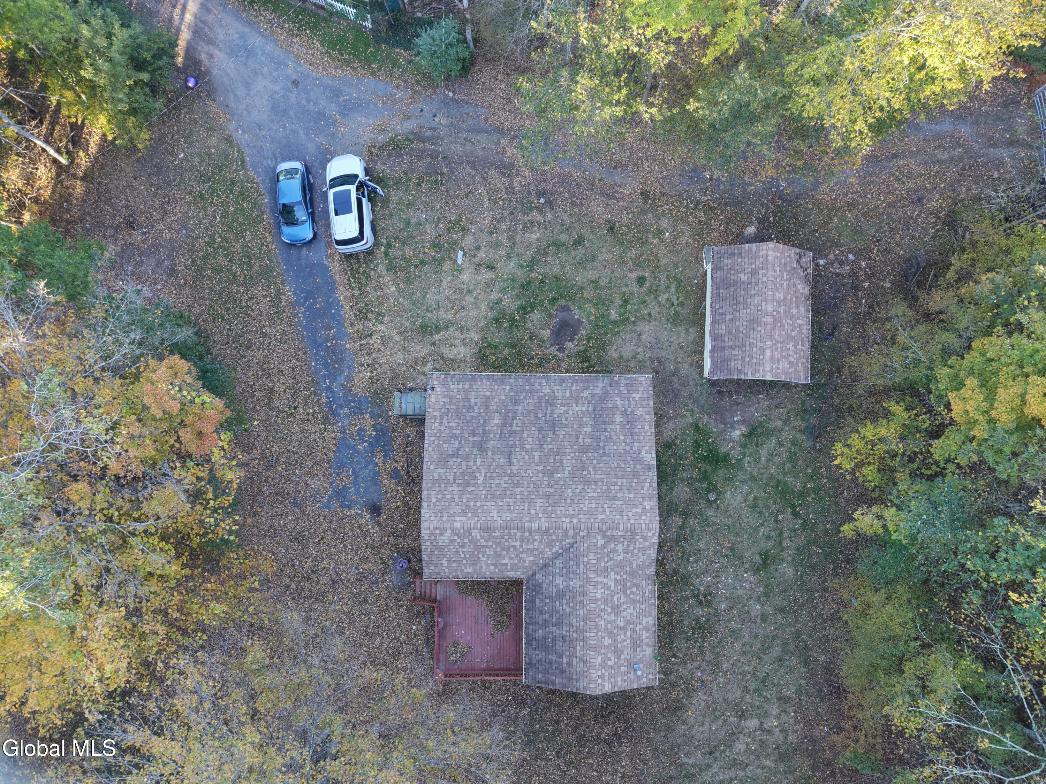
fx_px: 725
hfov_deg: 71.6
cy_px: 392
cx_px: 523
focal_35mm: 24
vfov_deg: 56.8
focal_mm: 8.67
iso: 280
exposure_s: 1/200
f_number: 1.8
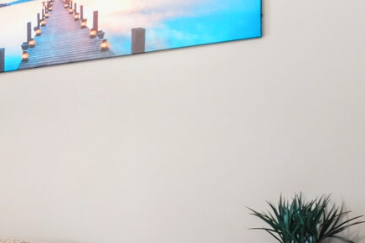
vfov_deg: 19.8
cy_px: 256
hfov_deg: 22.6
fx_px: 669
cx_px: -233
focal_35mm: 66
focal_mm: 10
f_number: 7.1
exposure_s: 1.3
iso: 320
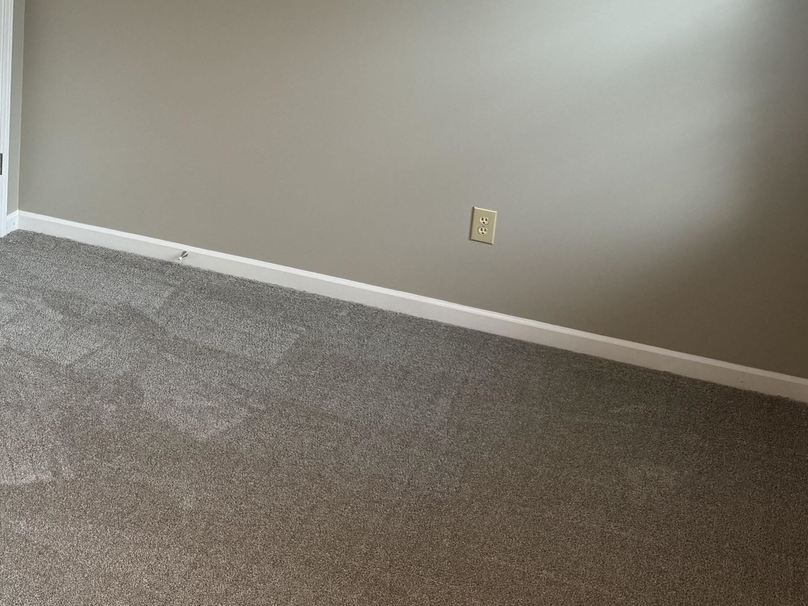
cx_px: 110
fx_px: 1283
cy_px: -4
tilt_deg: -8.9
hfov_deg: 33.4
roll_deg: -2.5
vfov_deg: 25.2
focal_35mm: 55
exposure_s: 1/120
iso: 200
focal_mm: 6.86
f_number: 1.78
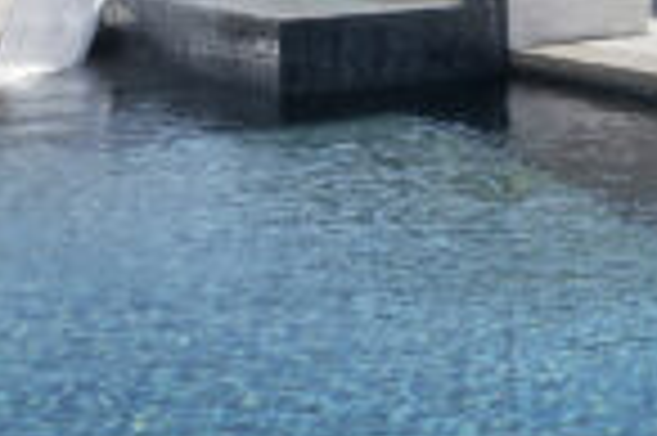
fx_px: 1786
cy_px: -56
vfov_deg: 13.6
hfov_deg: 17.6
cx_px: 1107
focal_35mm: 98
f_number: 22
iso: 125
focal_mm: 14
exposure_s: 1/50
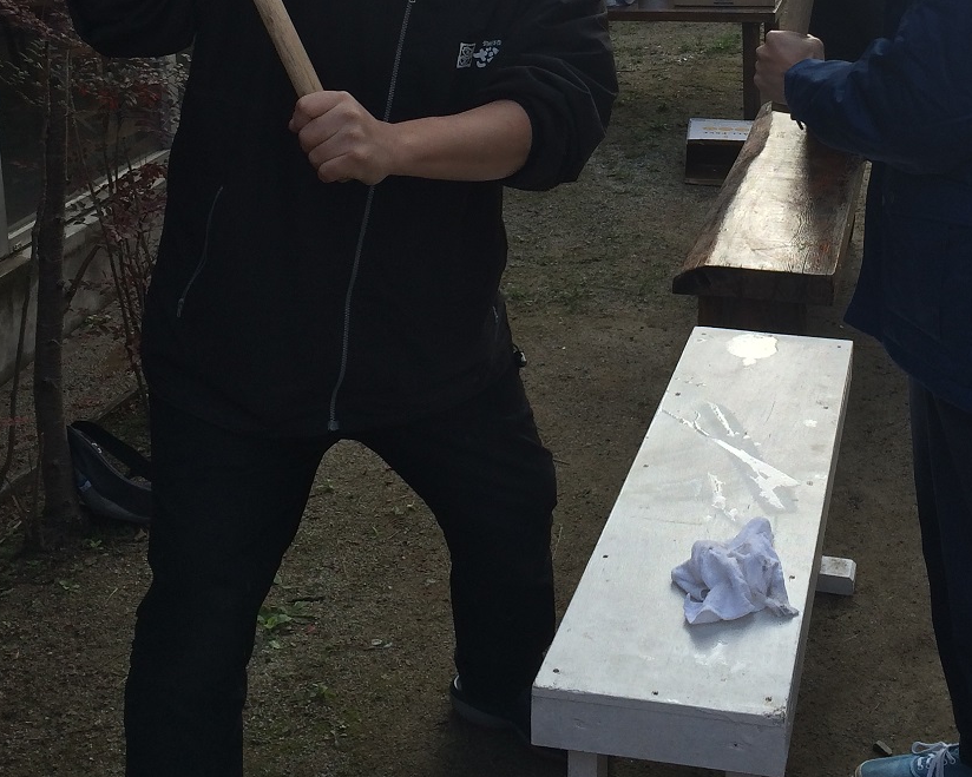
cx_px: 643
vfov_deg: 25.4
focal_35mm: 58
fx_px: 1668
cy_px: 71
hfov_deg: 32.2
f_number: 2.2
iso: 32
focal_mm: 4.12
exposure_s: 1/662
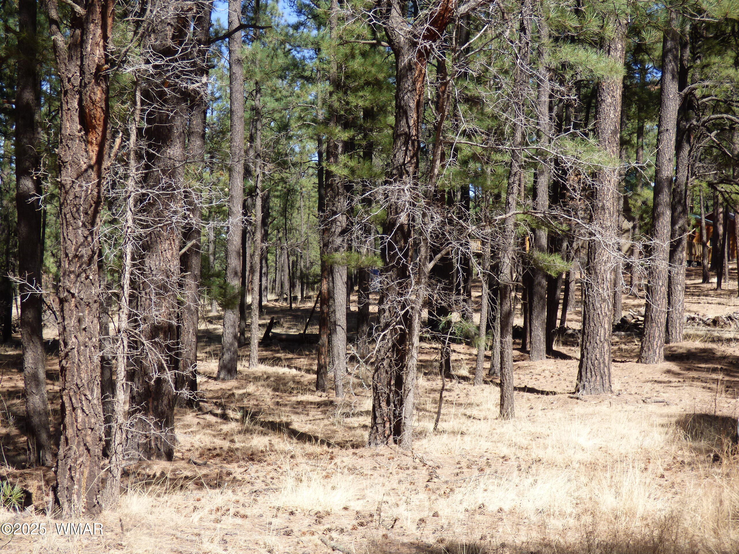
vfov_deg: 24.4
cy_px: 277
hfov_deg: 32.2
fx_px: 1281
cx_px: 370
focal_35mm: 60
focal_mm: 10.77
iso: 100
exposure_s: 1/400
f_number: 4.1
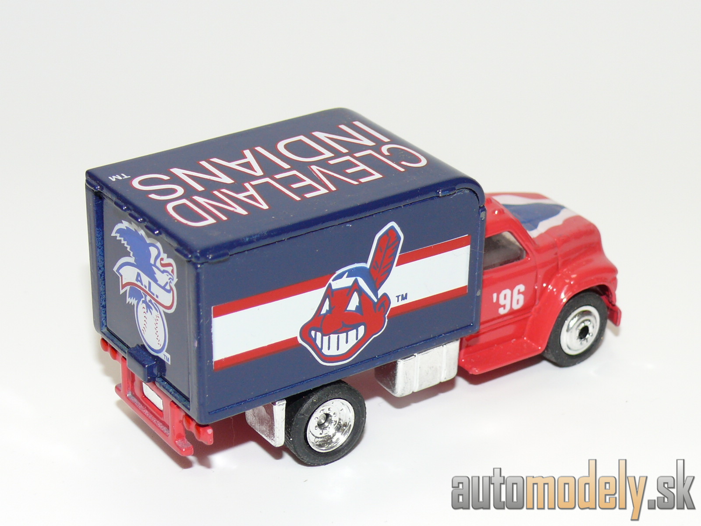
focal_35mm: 87
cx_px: 350
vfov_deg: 17.0
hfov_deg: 22.5
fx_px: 1762
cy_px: 263
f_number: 4
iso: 100
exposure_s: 1/30
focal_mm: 12.3
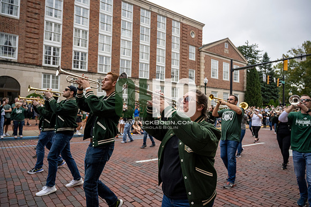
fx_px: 207
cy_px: 104
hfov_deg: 73.7
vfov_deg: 53.2
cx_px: 156
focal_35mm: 24
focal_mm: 24
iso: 1000
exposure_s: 1/1600
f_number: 4
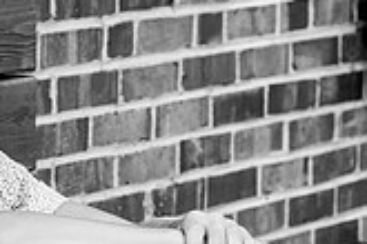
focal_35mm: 319
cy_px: 293
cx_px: 10
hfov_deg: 6.4
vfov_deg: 4.3
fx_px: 3252
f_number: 2.8
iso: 400
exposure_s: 1/320
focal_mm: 43
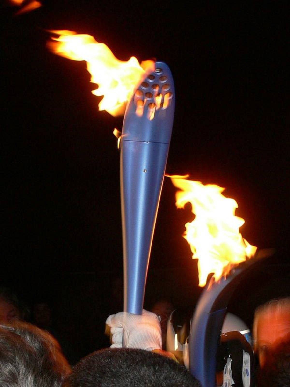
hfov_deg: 40.7
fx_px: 391
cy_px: 194
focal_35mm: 35
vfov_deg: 52.6
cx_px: 145
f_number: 2.8
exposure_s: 1/30
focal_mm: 7.4
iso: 100
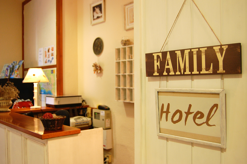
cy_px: 82
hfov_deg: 49.6
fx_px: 267
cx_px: 124
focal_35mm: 39
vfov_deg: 34.1
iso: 800
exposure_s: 1/20
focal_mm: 26
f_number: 4
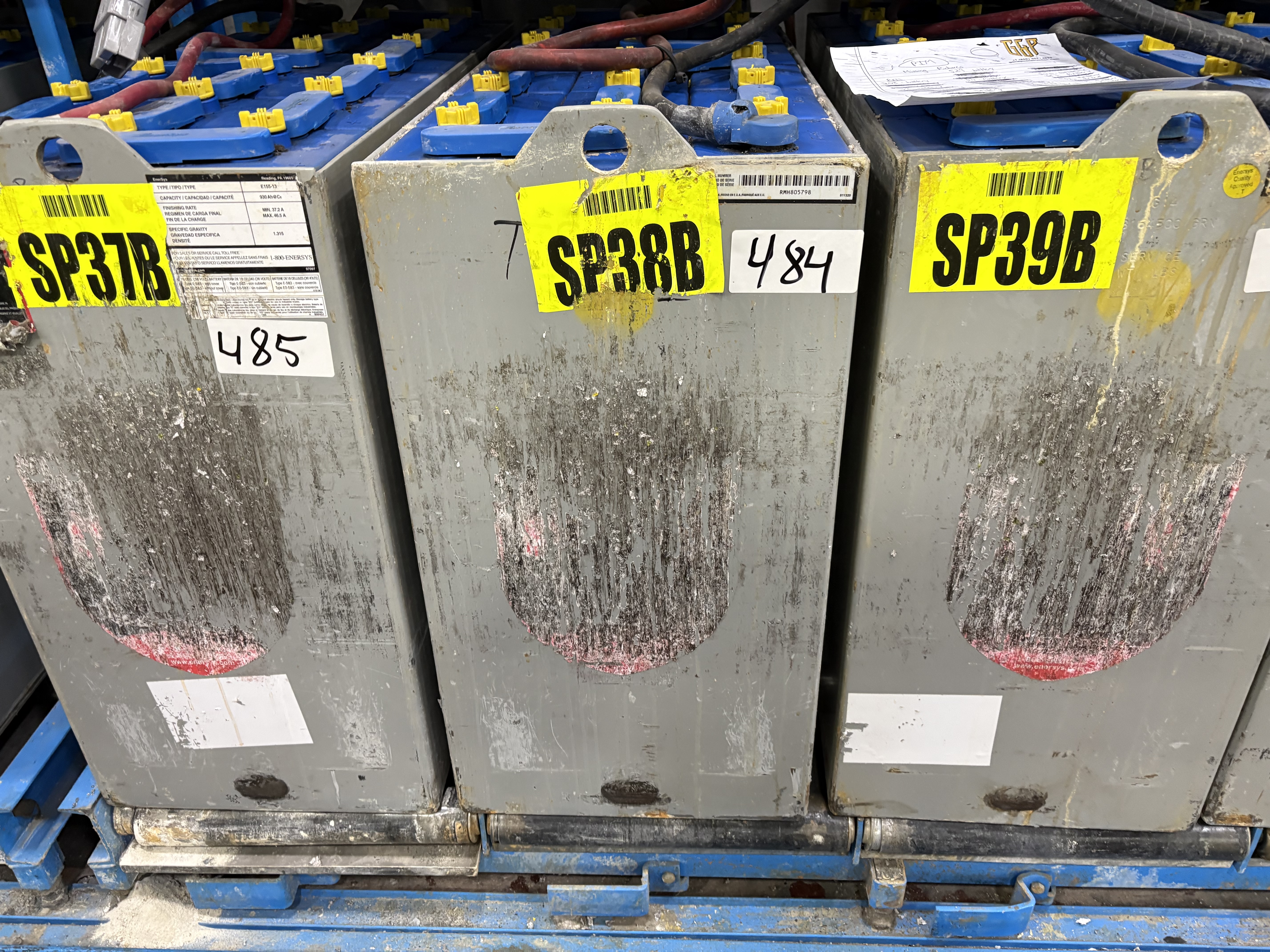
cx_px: 635
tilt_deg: -31.2
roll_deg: +2.9
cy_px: 476
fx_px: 954
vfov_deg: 53.1
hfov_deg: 67.3
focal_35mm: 26
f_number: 1.6
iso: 250
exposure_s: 1/60
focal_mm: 5.96
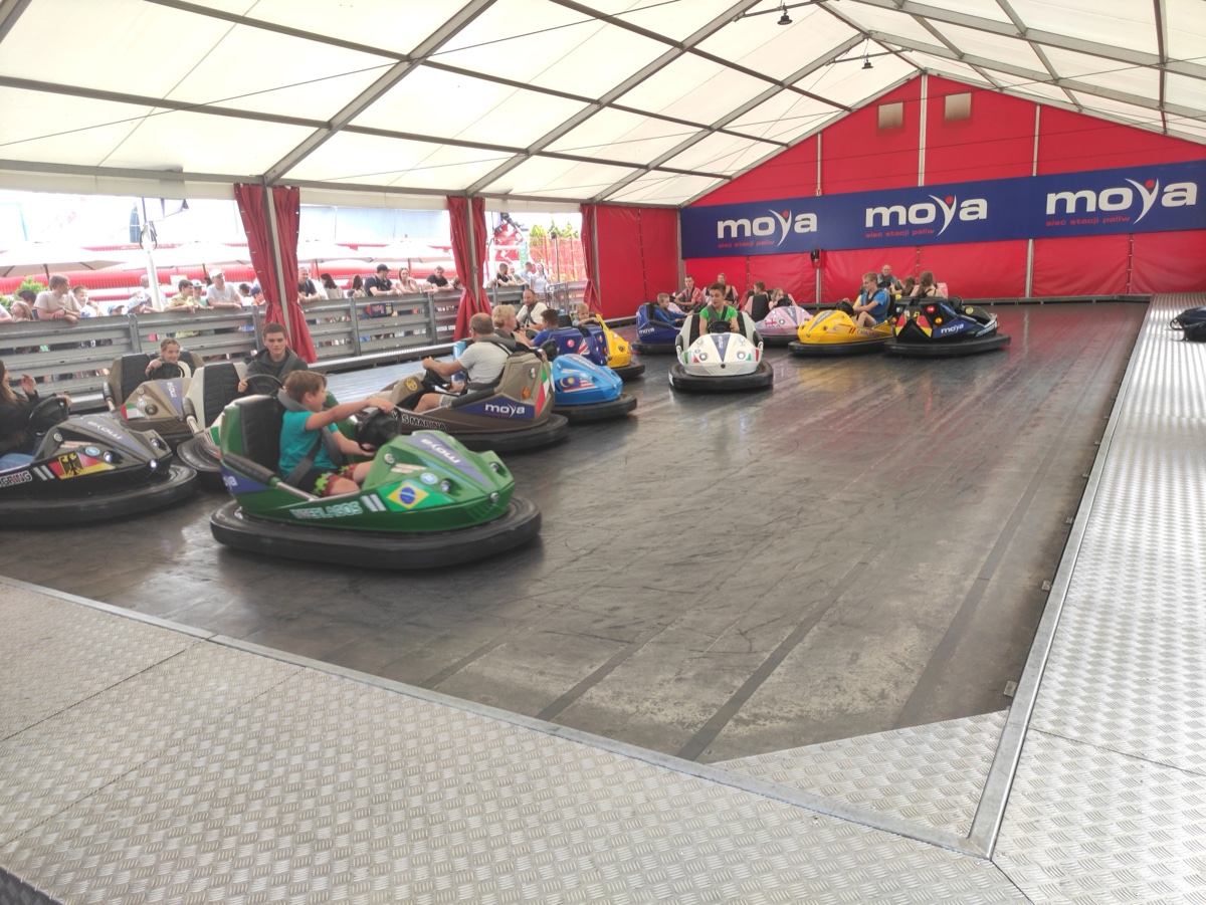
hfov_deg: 69.4
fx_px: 871
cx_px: 603
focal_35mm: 25
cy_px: 452
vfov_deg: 54.9
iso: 112
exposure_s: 1/100
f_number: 1.89
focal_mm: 5.43
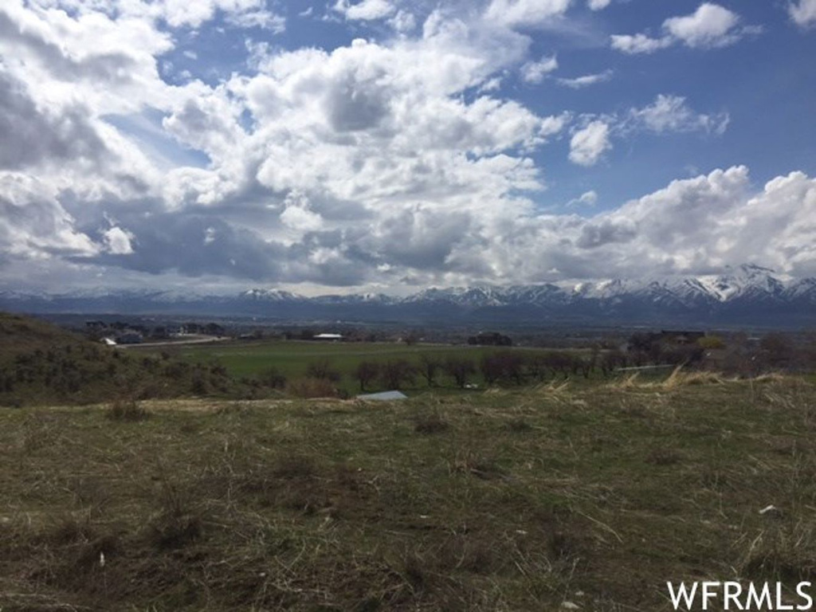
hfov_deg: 61.7
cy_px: 306
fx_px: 684
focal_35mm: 29
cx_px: 408
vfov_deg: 48.2
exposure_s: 1/7937
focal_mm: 4.15
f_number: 2.2
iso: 32
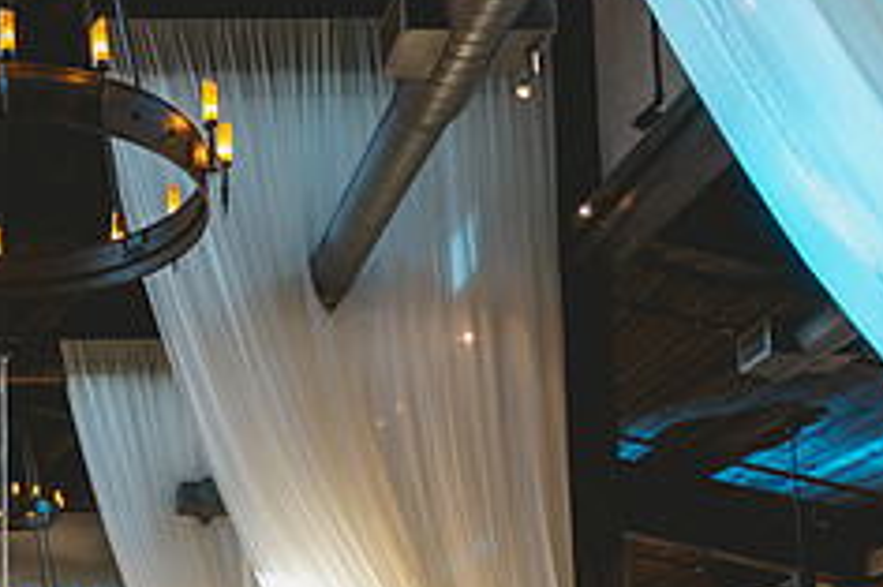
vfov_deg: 21.6
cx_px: 45
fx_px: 1446
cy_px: 667
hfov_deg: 31.9
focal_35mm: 59
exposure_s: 1/200
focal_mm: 24
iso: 400
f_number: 2.8
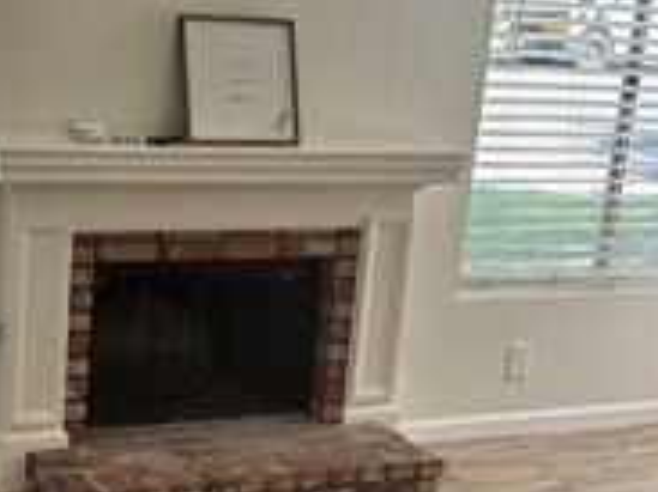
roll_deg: -5.2
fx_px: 1596
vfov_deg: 17.5
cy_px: 366
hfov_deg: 23.2
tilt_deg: -15.3
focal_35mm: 84
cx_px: 241
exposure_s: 1/215
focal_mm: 6.86
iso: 80
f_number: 1.78
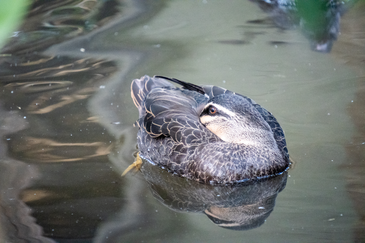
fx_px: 4562
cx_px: 182
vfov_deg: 3.1
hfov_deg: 4.6
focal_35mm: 450
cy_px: 122
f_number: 6.3
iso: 6400
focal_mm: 300
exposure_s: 1/80
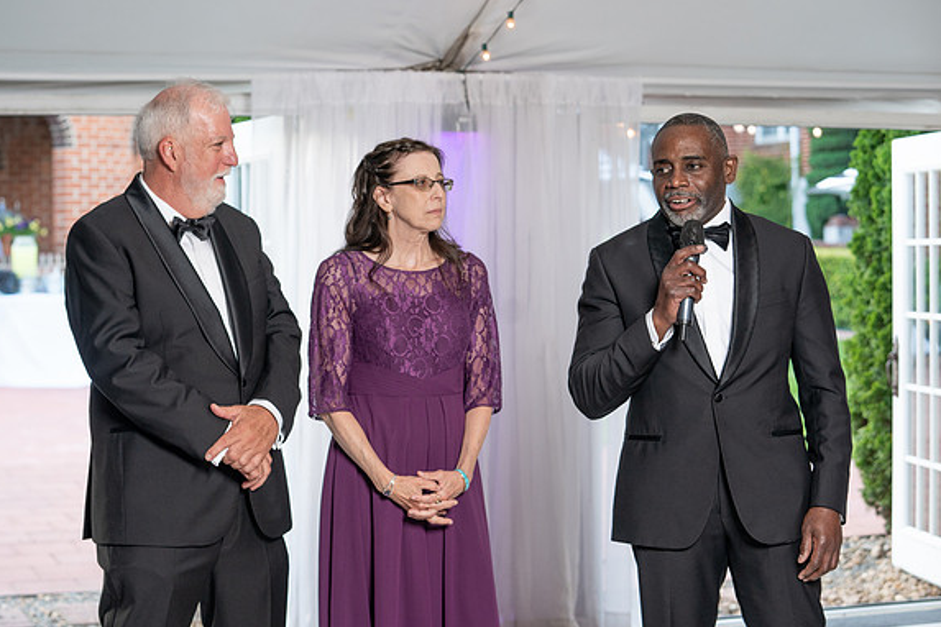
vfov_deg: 17.3
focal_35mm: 79
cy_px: 351
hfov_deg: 25.7
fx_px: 2065
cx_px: 476
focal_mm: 70
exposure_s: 1/200
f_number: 4
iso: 800
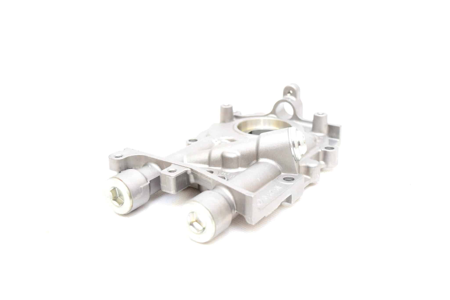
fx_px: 488
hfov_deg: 49.5
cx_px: 225
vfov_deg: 34.3
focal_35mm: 39
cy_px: 150
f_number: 5.6
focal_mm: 26
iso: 400
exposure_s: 1/125
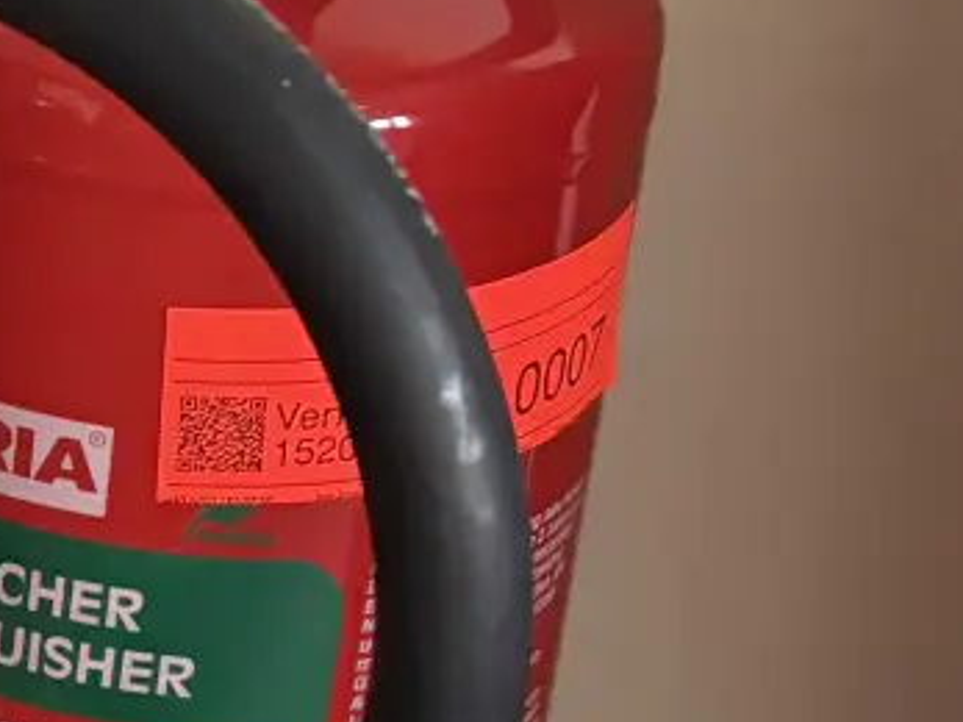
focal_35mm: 144
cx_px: -597
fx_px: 4005
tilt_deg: -29.0
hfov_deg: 12.8
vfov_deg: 10.3
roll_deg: +0.2
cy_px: 555
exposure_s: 1/33
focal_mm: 5.96
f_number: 1.6
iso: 400
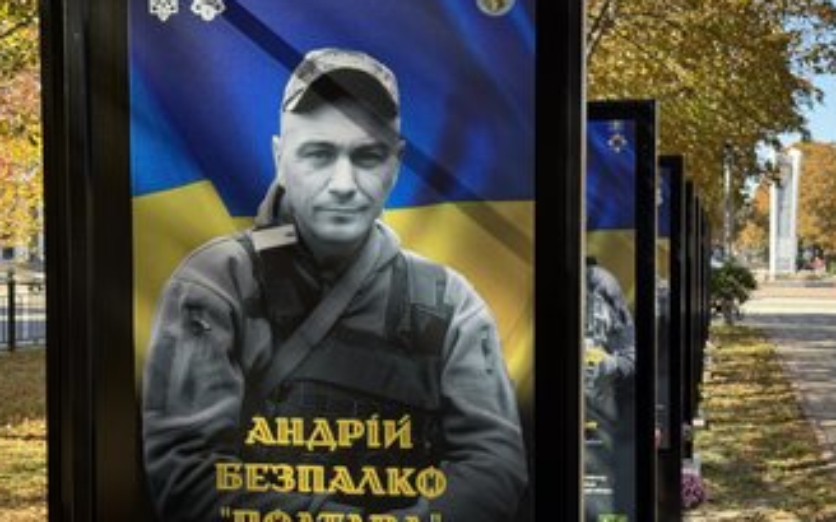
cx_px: 477
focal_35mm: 62
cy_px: 313
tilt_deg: -2.9
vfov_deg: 20.9
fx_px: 1413
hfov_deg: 32.9
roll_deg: -0.5
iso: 64
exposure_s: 1/282
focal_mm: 6.76
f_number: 1.78
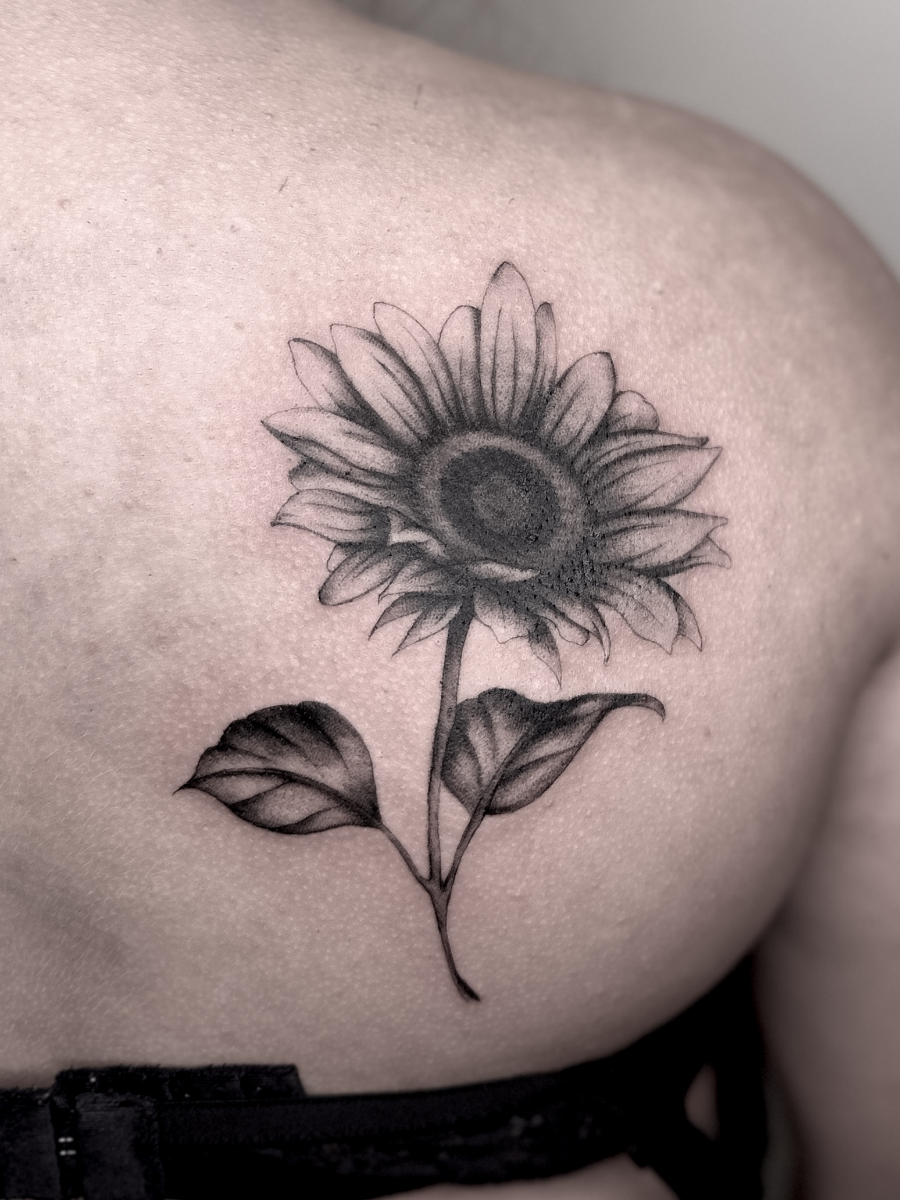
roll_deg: -0.8
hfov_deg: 56.8
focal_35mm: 24
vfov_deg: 71.6
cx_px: 450
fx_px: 832
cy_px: 600
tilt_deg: -6.7
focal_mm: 6.86
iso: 64
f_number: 1.78
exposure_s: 1/106
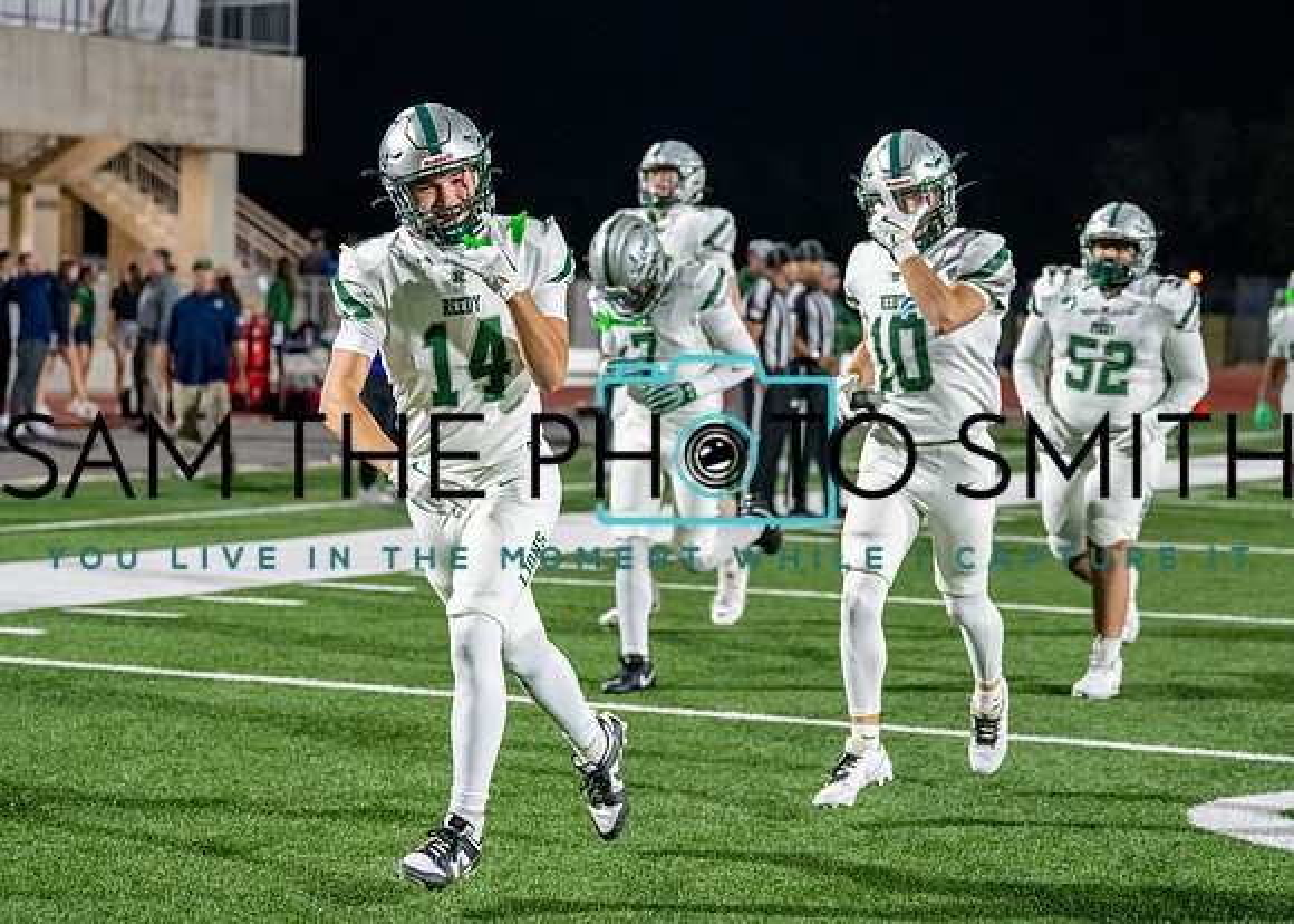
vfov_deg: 15.8
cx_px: 659
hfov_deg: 22.0
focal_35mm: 90
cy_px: 375
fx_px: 3325
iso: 3200
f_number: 2.8
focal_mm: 70
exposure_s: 1/1000
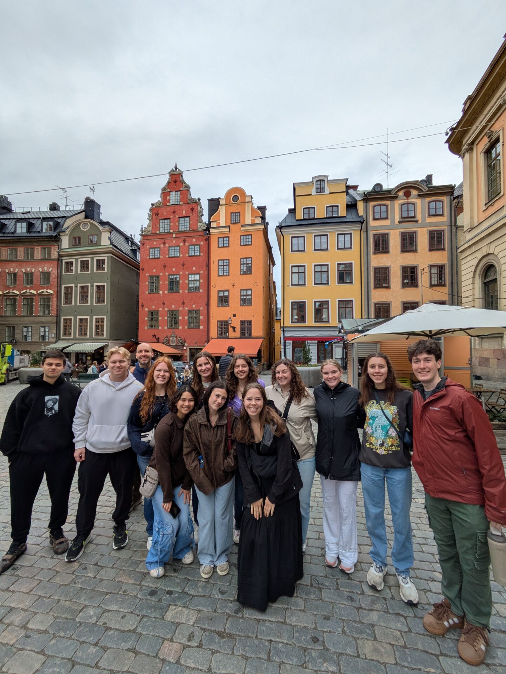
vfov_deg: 102.0
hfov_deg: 85.7
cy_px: 337
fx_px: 273
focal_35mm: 14
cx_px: 253
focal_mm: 1.83
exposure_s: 1/796
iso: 43
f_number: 2.2
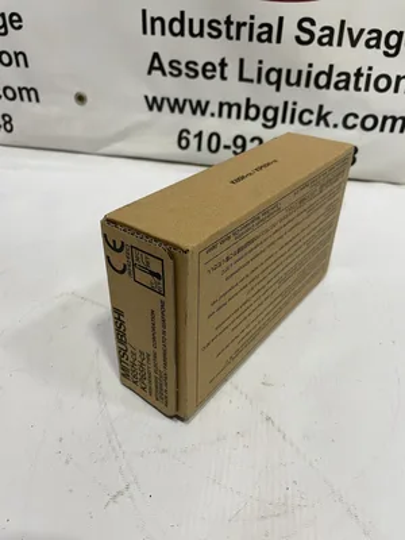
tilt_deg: -35.4
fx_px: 406
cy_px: 270
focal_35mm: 26
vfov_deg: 67.3
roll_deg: -1.9
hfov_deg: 53.1
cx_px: 202
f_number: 1.6
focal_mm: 4.2
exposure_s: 1/60
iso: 100
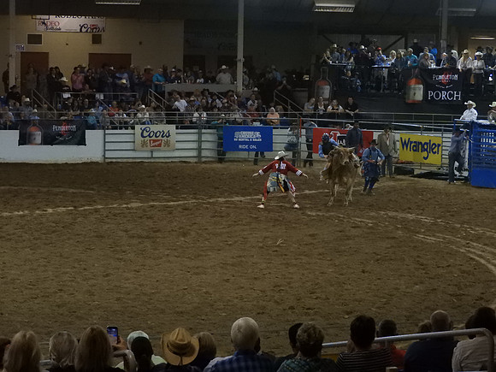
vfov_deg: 12.9
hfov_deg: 17.1
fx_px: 1648
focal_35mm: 115
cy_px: 186
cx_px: 248
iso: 1600
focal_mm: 20.6
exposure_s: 1/400
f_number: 5
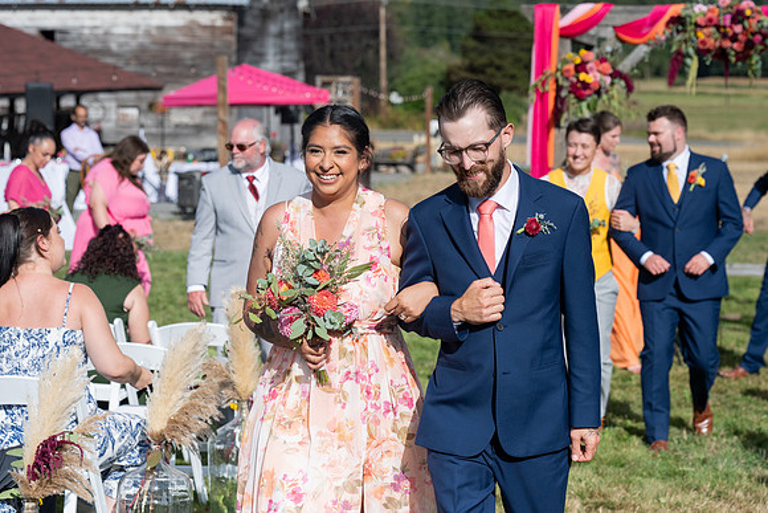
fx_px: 1835
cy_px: 256
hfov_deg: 23.6
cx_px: 384
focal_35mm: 86
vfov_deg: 15.9
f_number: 5
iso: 400
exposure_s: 1/5000
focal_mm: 86
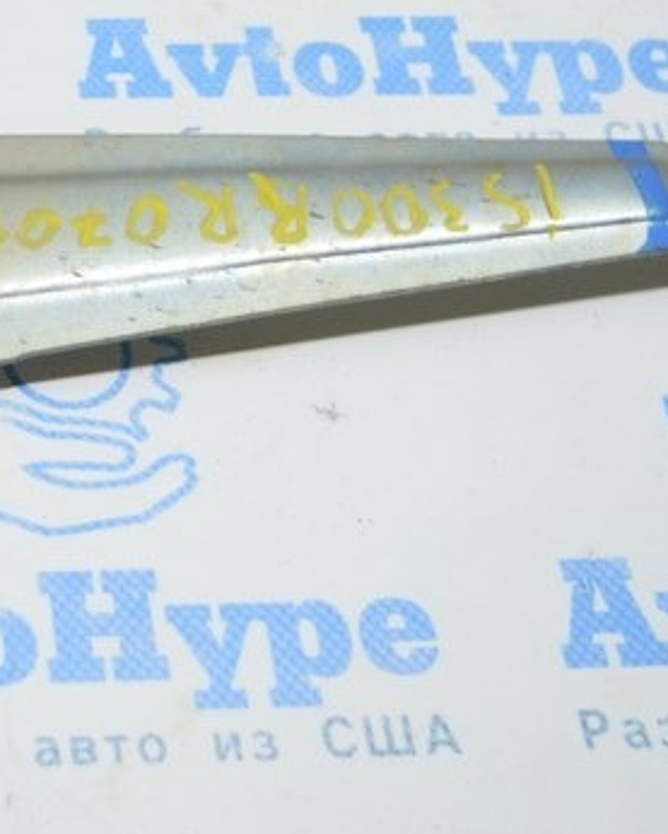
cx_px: -244
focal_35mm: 100
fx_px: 2470
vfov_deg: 18.8
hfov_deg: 14.6
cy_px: 64
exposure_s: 1/40
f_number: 4
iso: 400
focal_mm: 24
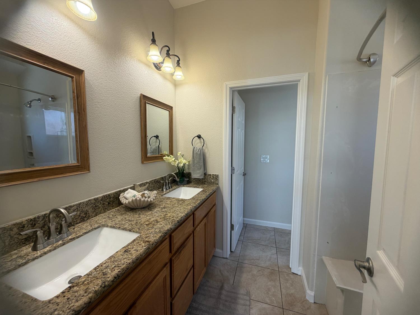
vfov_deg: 85.7
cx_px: 210
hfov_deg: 102.1
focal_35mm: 14
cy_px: 158
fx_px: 170
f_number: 2.2
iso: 100
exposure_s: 1/120
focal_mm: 2.22
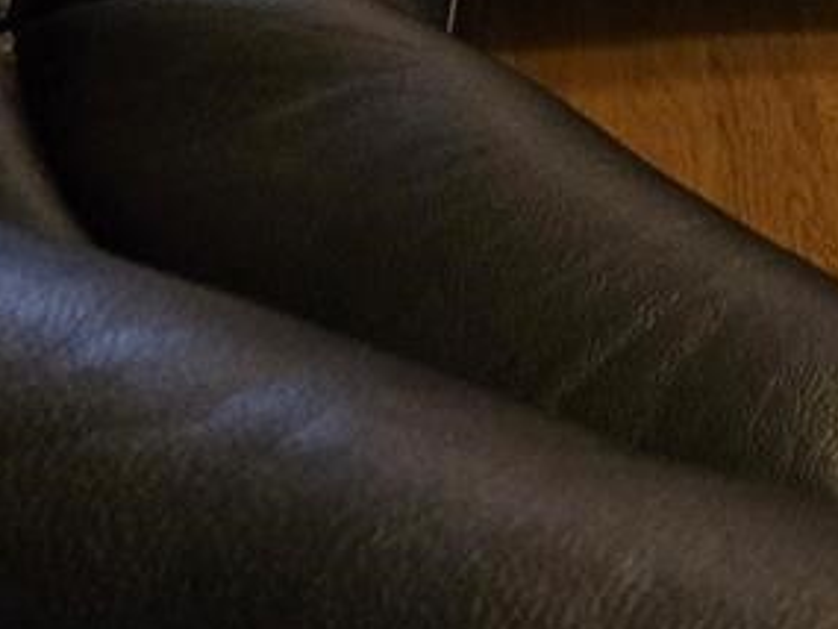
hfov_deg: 15.7
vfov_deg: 8.7
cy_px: -1520
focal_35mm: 124
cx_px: 773
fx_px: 3003
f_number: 1.7
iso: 500
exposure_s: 1/120
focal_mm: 6.3
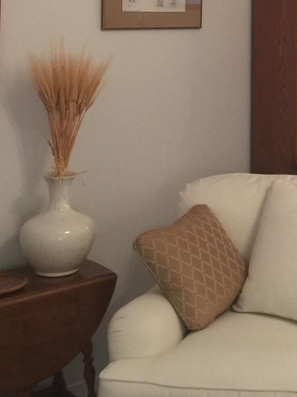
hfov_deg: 20.4
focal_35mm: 70
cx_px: 295
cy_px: -9
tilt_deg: +2.6
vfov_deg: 26.2
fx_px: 801
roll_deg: -0.3
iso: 64
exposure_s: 1/15
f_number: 2.2
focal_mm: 4.15
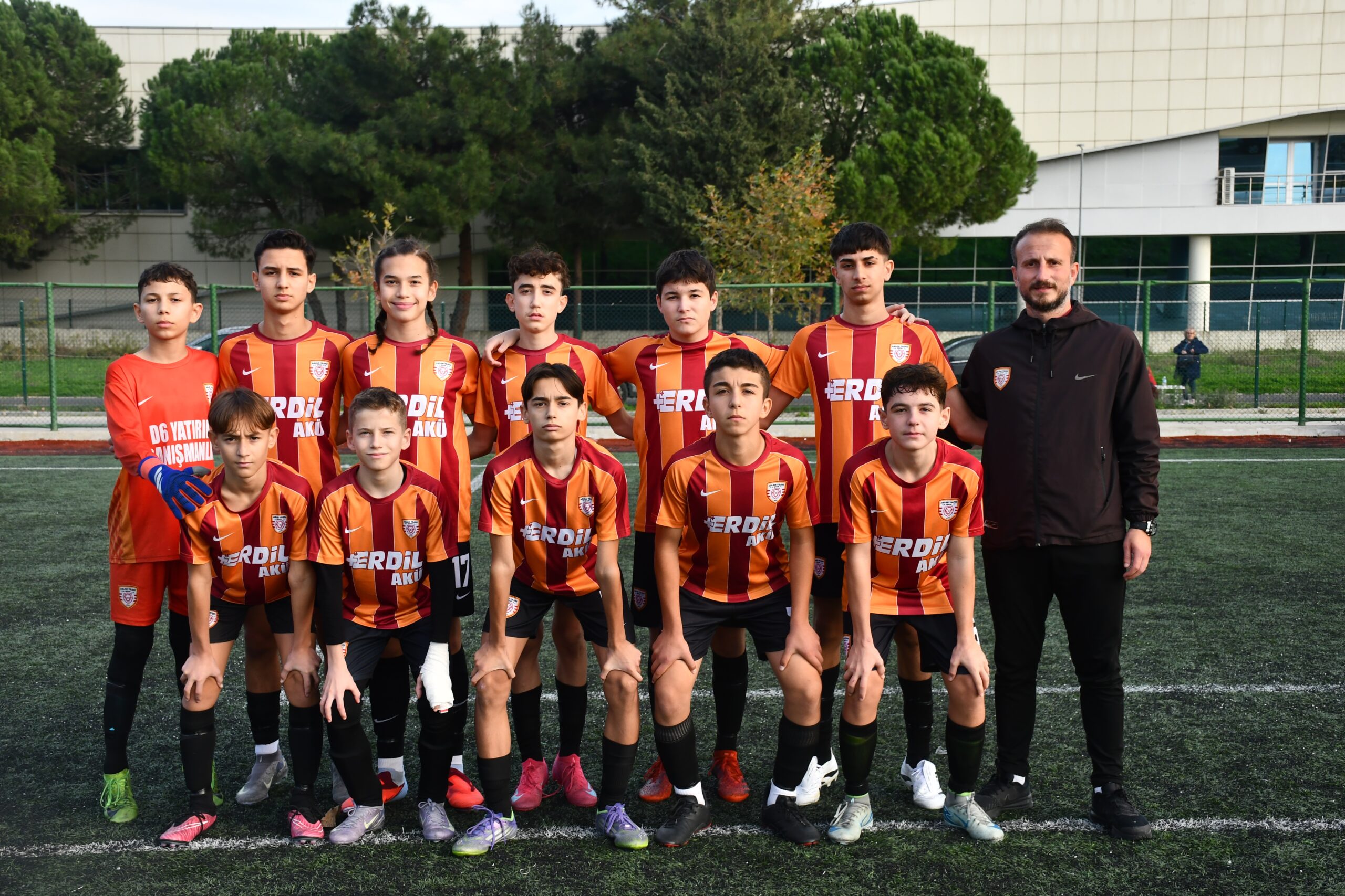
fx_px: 1793
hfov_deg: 41.1
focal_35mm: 48
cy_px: 448
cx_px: 672
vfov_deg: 28.1
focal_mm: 32
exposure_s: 1/250
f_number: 5.6
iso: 400
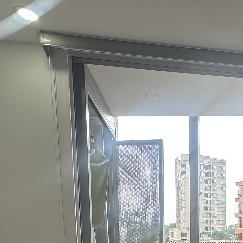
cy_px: 295
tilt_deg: -9.1
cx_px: 227
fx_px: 342
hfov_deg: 36.3
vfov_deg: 32.2
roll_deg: -1.2
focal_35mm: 43
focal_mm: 2.22
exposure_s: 1/164
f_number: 2.2
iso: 50
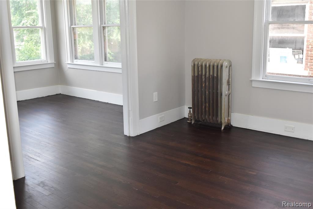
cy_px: 104
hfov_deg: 49.6
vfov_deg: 34.2
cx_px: 156
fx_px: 339
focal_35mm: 39
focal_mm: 26
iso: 800
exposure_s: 1/200
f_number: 7.1
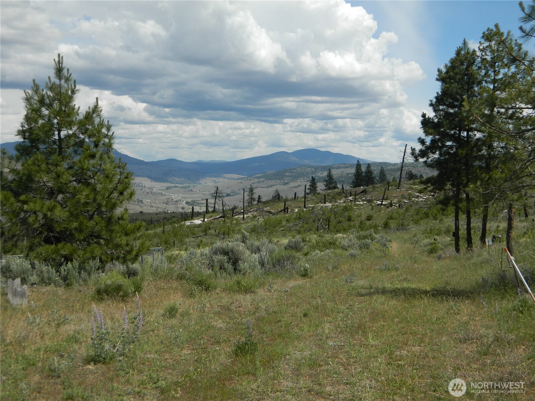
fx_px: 634
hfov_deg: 45.8
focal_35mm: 41
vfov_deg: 35.1
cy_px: 200
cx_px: 268
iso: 80
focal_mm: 7.3
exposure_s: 1/200
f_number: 9.8
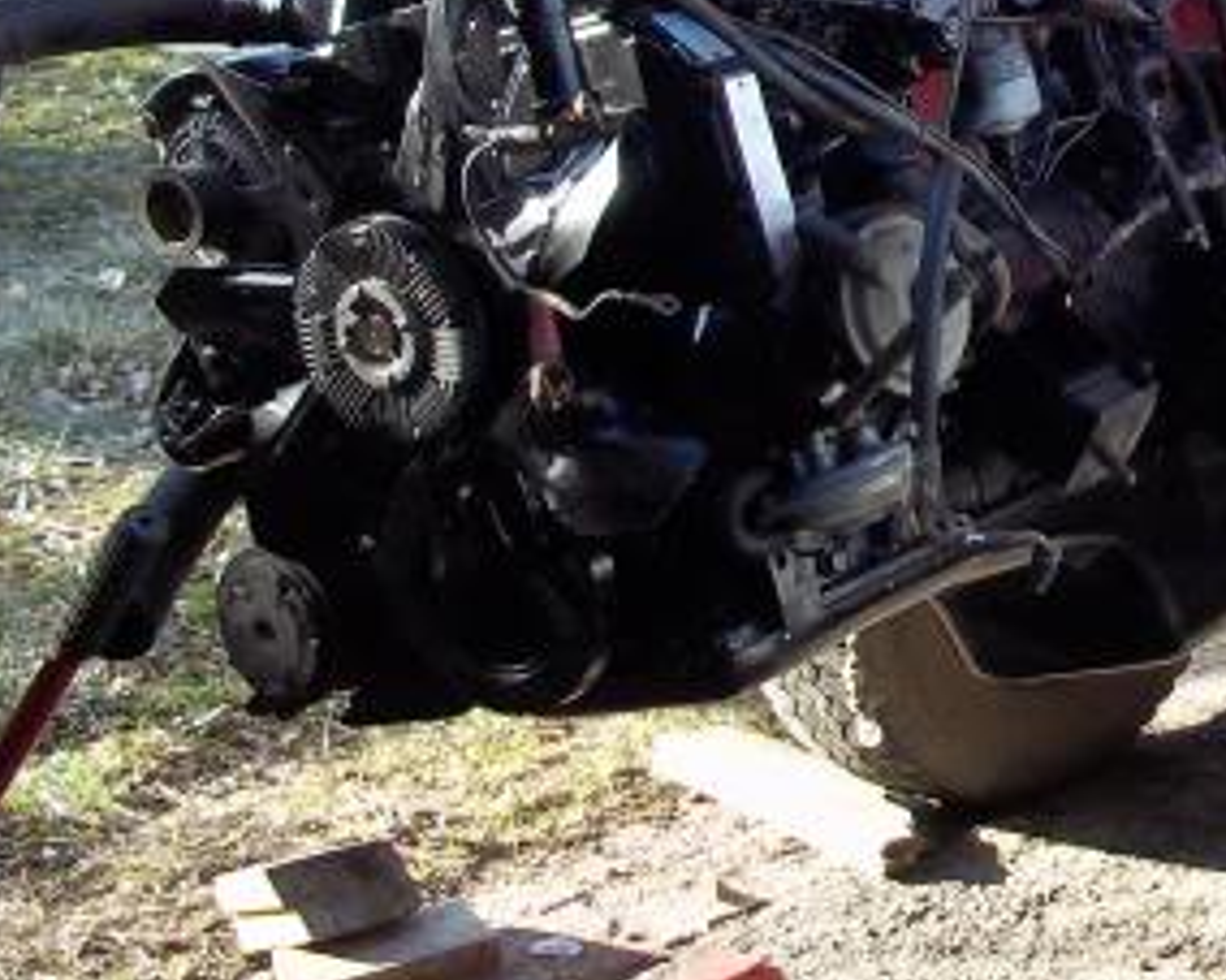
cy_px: 104
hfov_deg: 18.2
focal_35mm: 99
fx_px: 3591
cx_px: 1550
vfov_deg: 15.4
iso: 80
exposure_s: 1/125
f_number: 3.1
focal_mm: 6.5
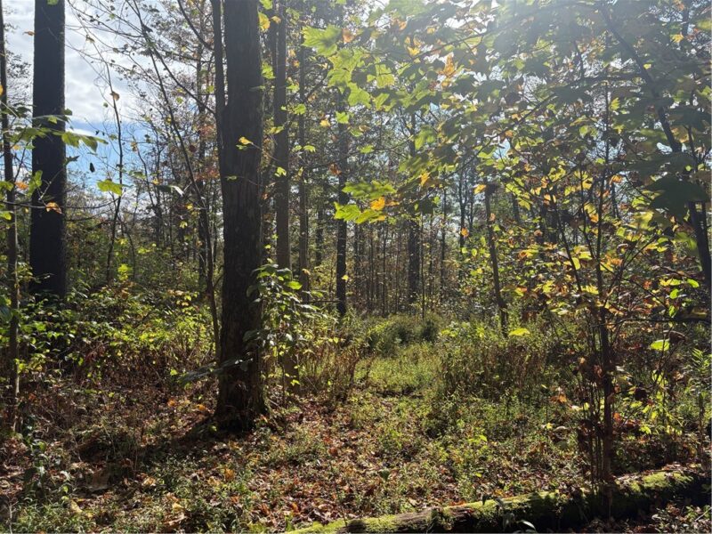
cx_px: 356
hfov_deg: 67.3
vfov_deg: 53.1
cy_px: 267
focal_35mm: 26
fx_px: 535
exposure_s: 1/1953
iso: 50
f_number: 1.6
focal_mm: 5.96
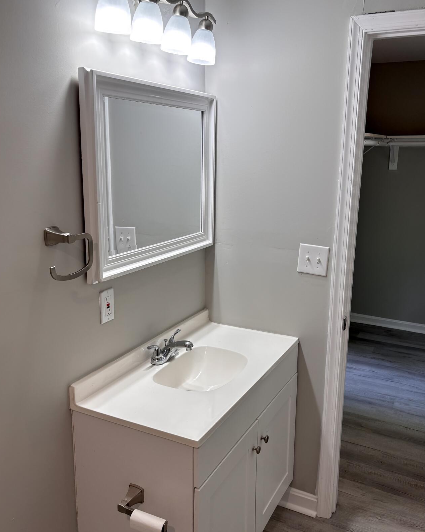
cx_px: 204
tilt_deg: -12.1
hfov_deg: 45.8
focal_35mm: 32
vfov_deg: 55.7
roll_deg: -1.6
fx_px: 503
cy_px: 269
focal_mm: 5.96
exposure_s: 1/120
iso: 40
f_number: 1.6
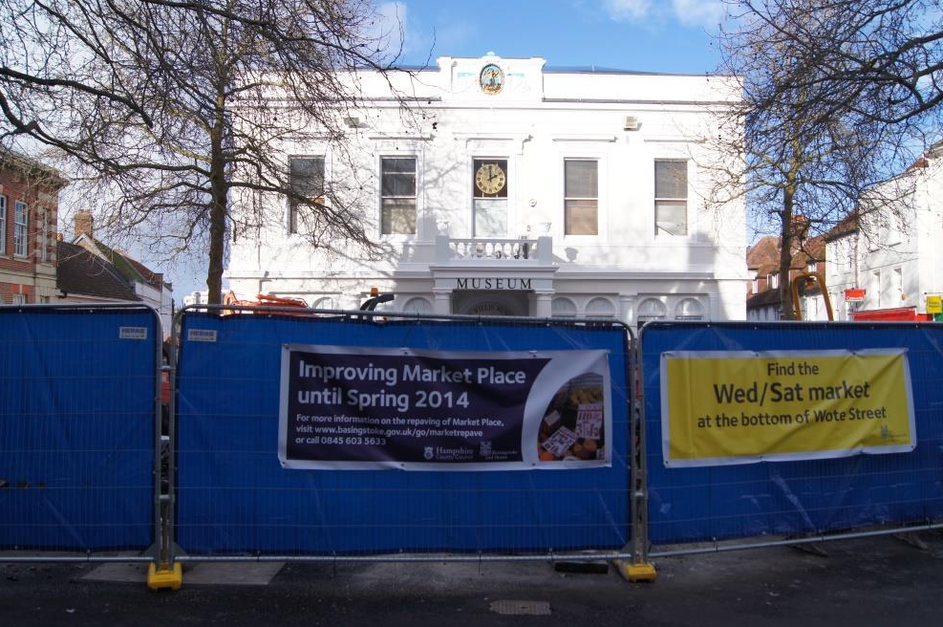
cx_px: 476
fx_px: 733
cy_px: 303
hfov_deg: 65.5
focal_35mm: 28
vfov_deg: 46.3
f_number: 5.6
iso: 100
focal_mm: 18
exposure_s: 1/320
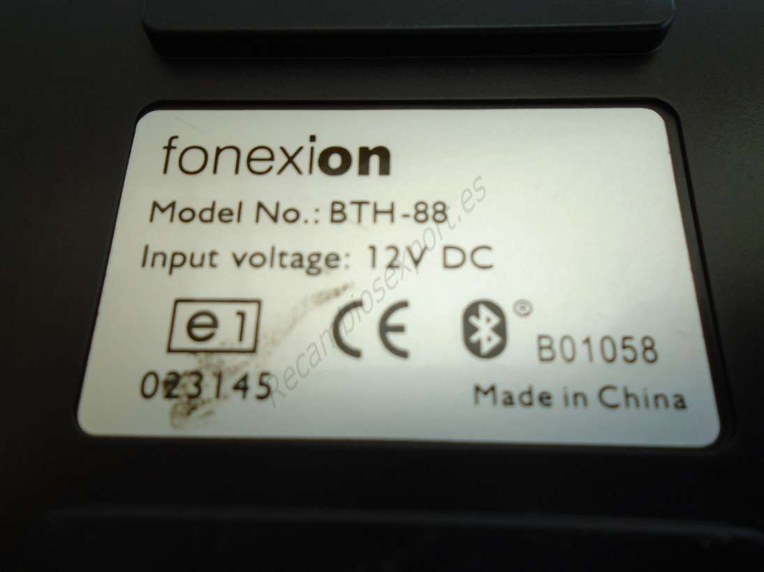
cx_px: 382
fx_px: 574
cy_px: 286
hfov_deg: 67.3
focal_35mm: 26
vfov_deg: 53.0
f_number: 3.2
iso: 100
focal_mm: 4.6
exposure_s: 1/400
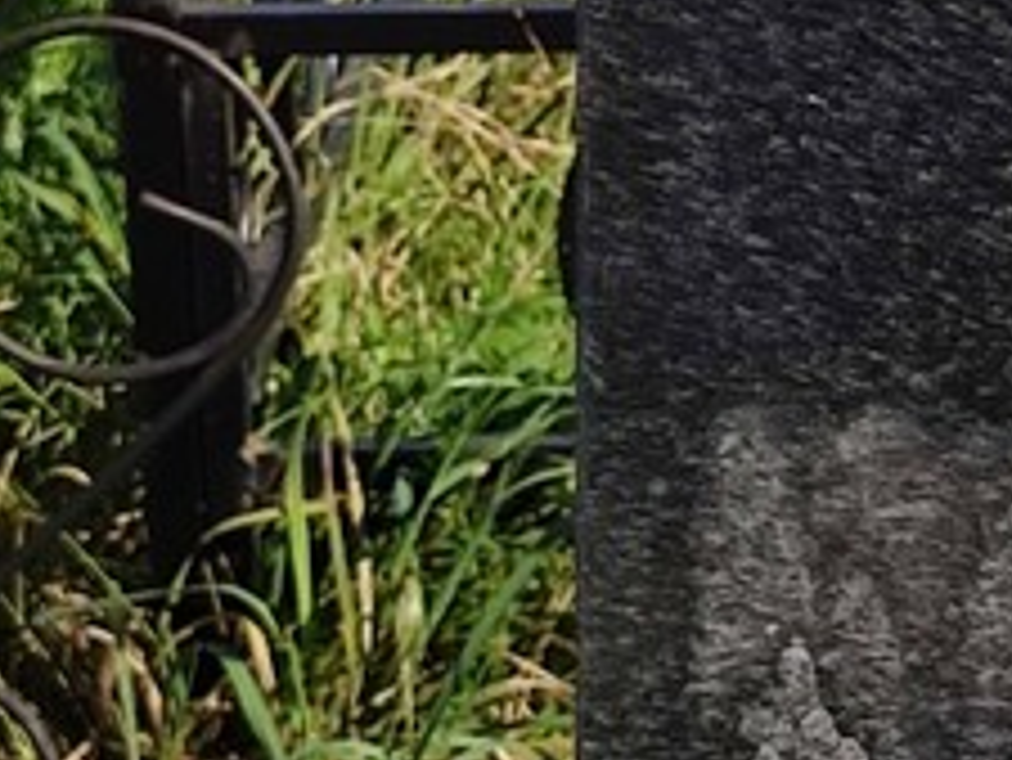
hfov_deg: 20.3
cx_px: 1286
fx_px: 2603
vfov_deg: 16.3
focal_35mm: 89
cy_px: 31
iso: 50
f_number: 1.9
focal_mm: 6.04
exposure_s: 1/711
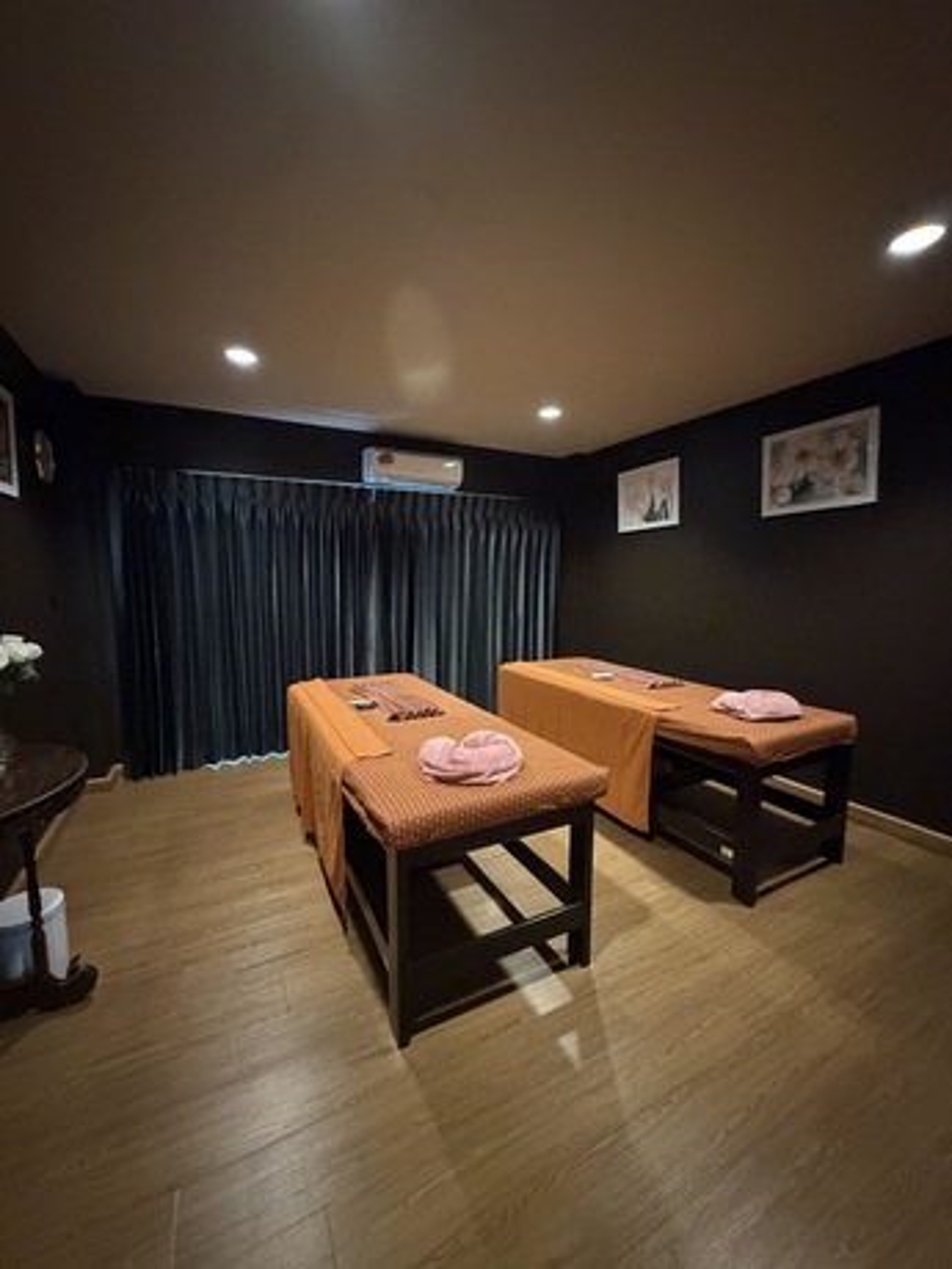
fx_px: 513
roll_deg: +0.2
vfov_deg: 102.1
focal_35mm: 14
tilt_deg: -6.2
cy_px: 634
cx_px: 476
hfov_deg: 85.7
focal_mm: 2.22
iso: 1250
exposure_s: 1/25
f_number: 2.2
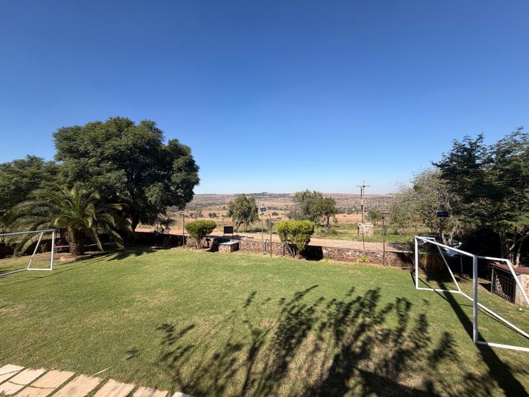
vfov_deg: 85.7
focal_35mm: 14
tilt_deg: +1.1
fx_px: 214
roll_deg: +1.6
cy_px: 198
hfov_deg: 102.1
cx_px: 264
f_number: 2.2
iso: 32
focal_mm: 2.22
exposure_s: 1/770
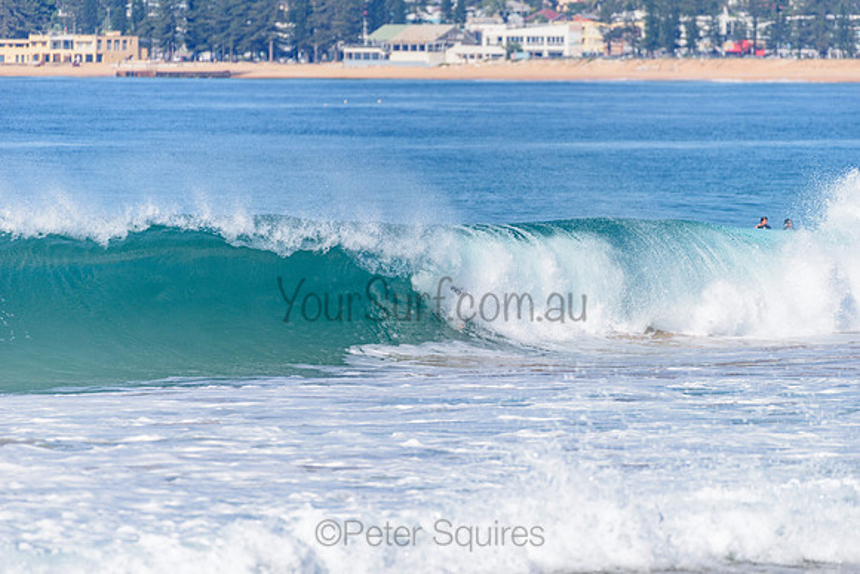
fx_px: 11947
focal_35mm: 500
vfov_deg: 2.8
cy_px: 287
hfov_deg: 4.1
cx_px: 430
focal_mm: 500
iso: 125
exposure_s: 1/2000
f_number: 5.6
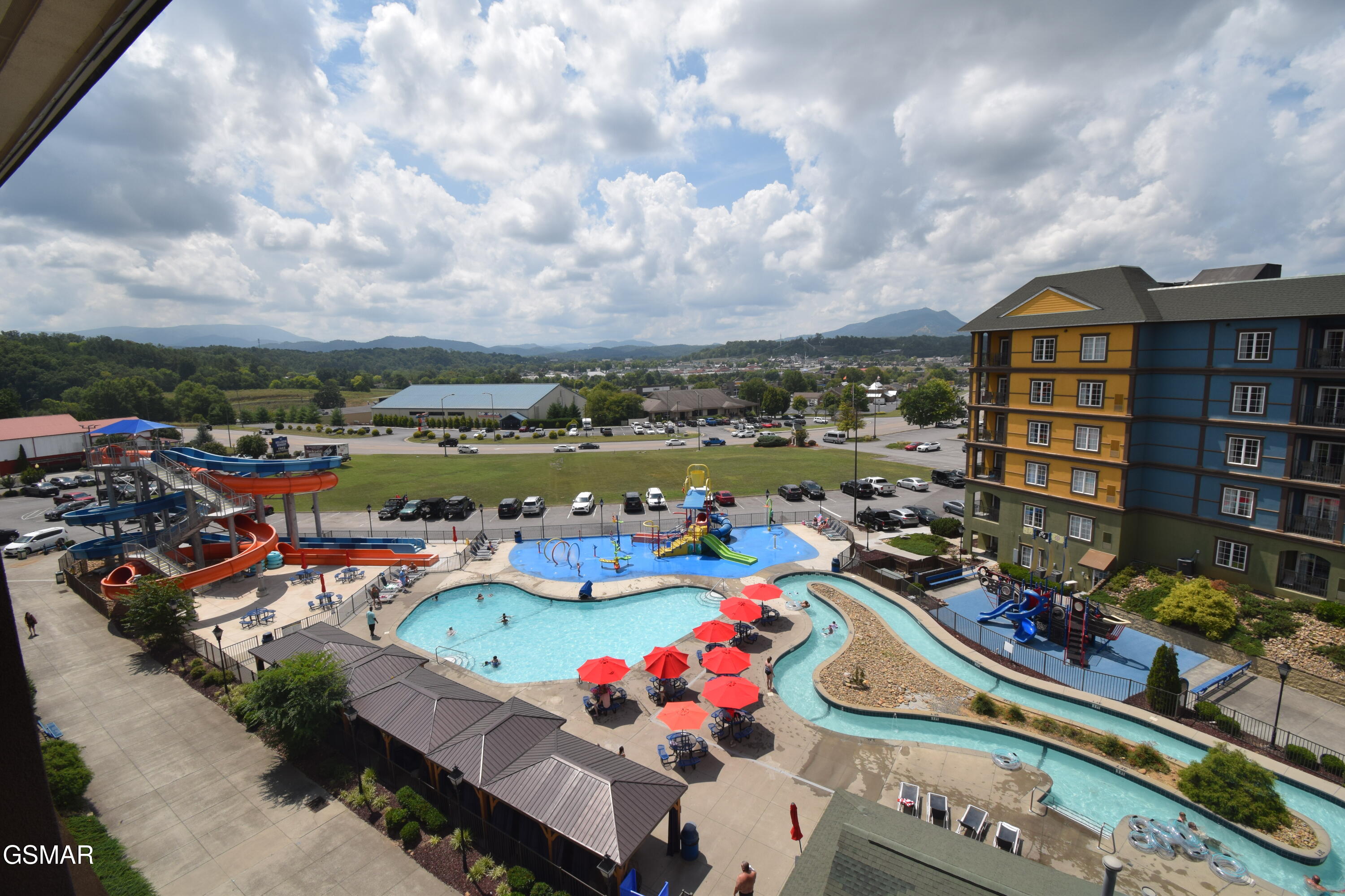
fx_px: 560
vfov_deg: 77.3
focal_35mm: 15
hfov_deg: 100.4
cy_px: 448
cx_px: 672
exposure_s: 1/500
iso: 200
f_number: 11
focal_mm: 10
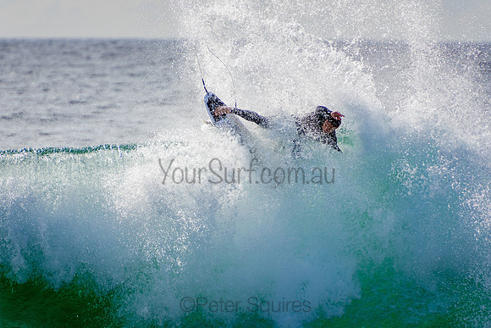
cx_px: 246
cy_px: 164
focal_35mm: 600
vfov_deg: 2.3
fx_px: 8185
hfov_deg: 3.4
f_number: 5.6
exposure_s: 1/2000
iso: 200
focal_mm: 400
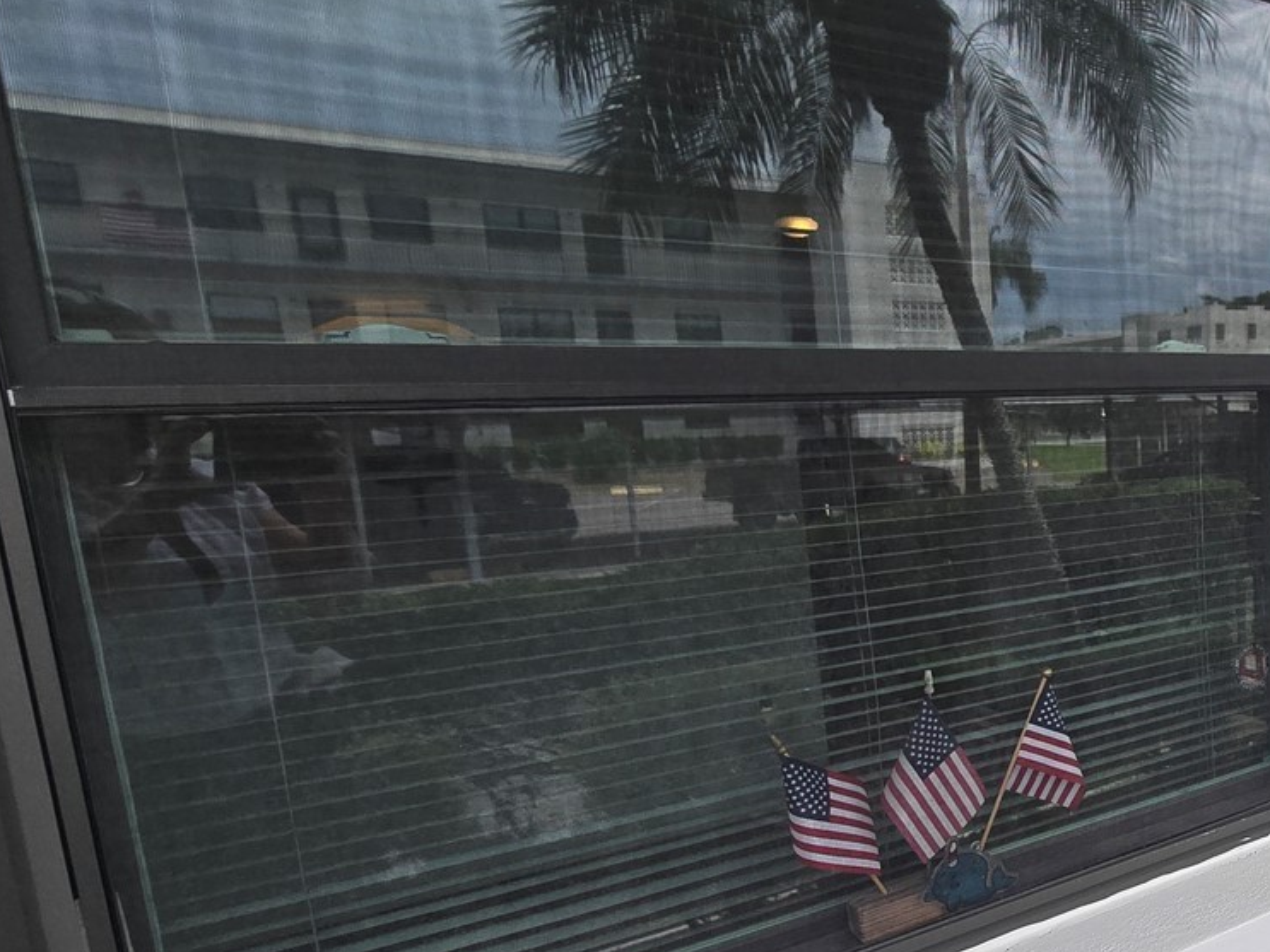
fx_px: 1027
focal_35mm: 28
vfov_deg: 49.4
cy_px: 578
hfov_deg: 50.2
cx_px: 1294
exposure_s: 1/601
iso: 50
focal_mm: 2.2
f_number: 2.2
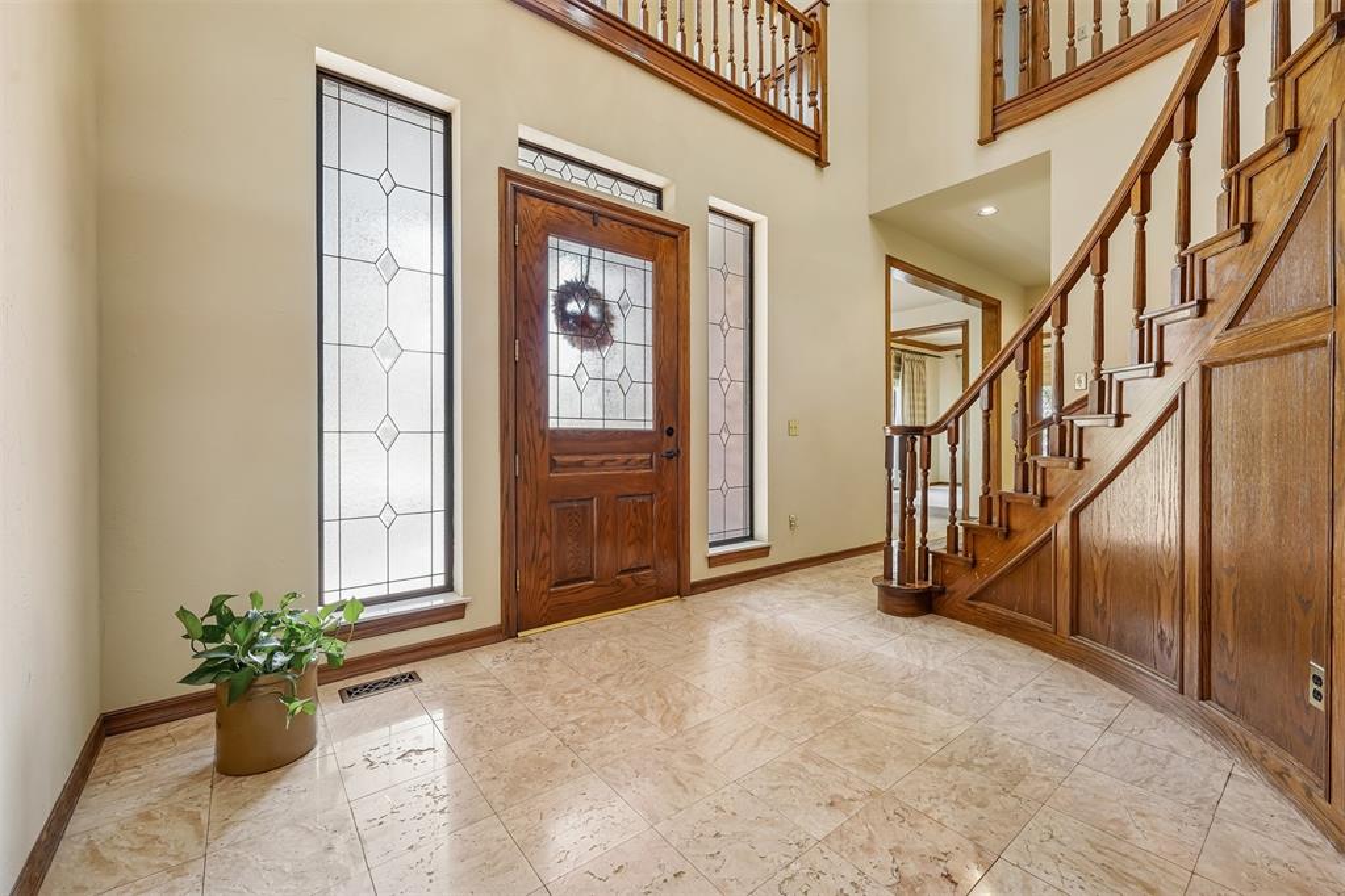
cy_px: 448
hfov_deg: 104.3
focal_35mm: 14
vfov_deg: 81.2
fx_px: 523
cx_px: 672
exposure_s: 1/15
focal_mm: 14
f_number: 8
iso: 400
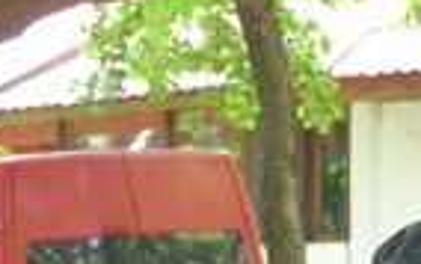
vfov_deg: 5.0
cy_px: 415
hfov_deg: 7.8
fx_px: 3026
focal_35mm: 264
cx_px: -216
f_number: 5
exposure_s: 1/60
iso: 800
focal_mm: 35
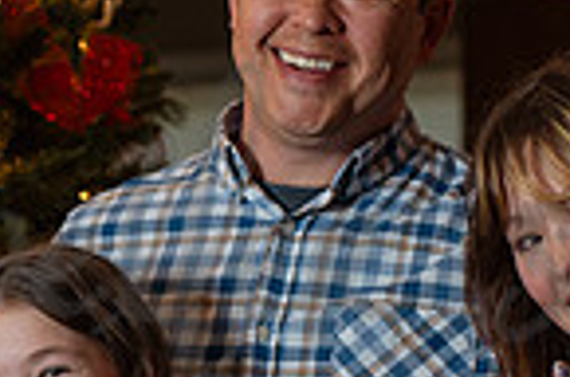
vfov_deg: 6.2
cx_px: 136
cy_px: 301
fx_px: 3476
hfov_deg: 9.4
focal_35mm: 220
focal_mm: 50
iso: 400
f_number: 2.2
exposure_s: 1/125
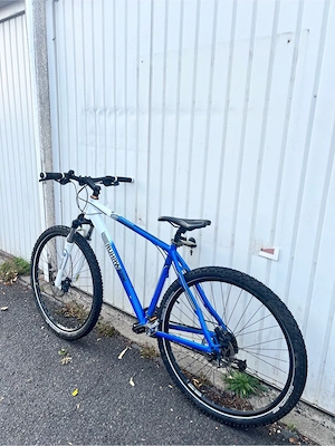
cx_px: 168
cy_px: 223
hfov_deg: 53.1
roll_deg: -2.1
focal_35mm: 26
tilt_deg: -15.3
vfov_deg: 67.3
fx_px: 335
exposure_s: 1/965
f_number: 1.5
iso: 50
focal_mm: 5.7
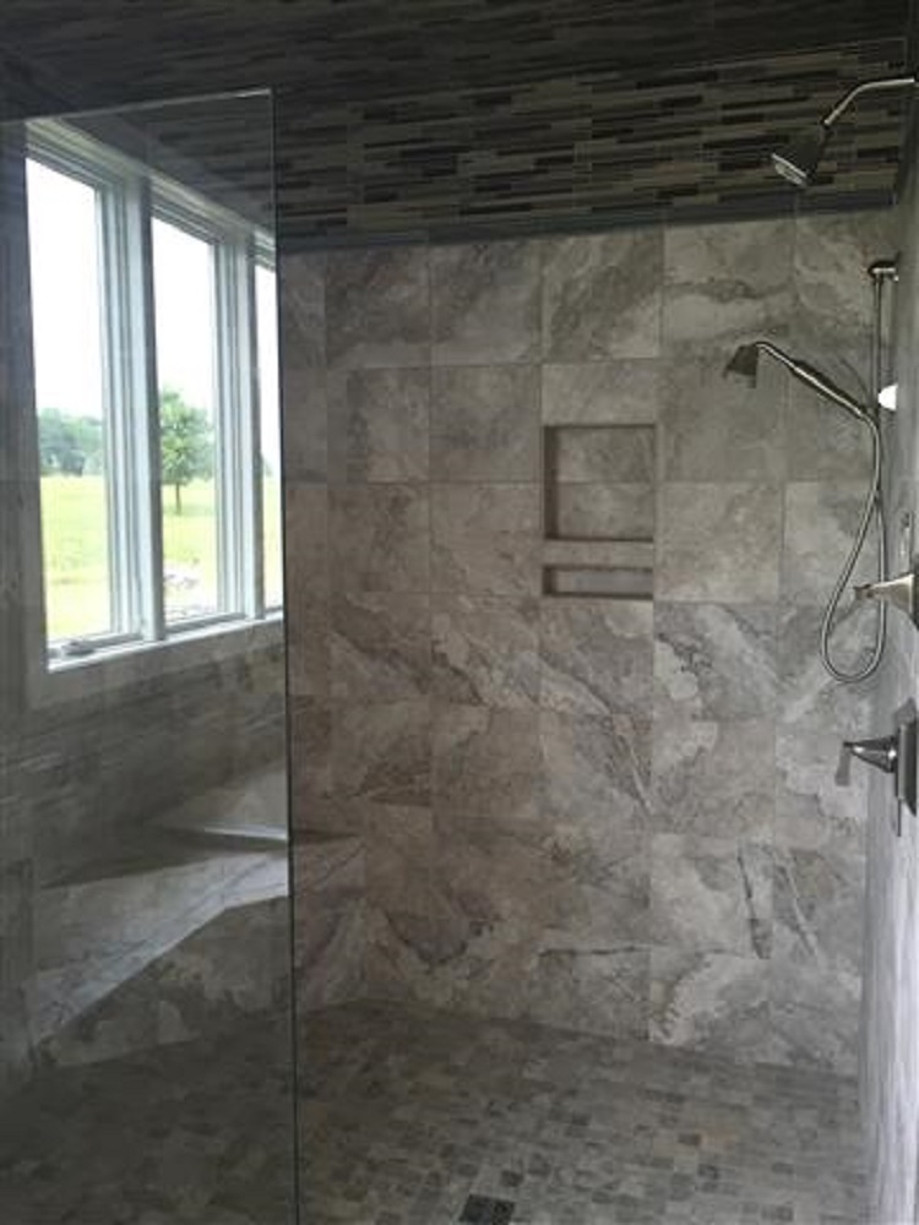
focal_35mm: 29
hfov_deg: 48.2
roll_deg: +1.2
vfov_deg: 61.7
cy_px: 612
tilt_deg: -4.4
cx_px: 460
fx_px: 1027
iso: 64
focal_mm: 4.15
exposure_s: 1/30
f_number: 2.2
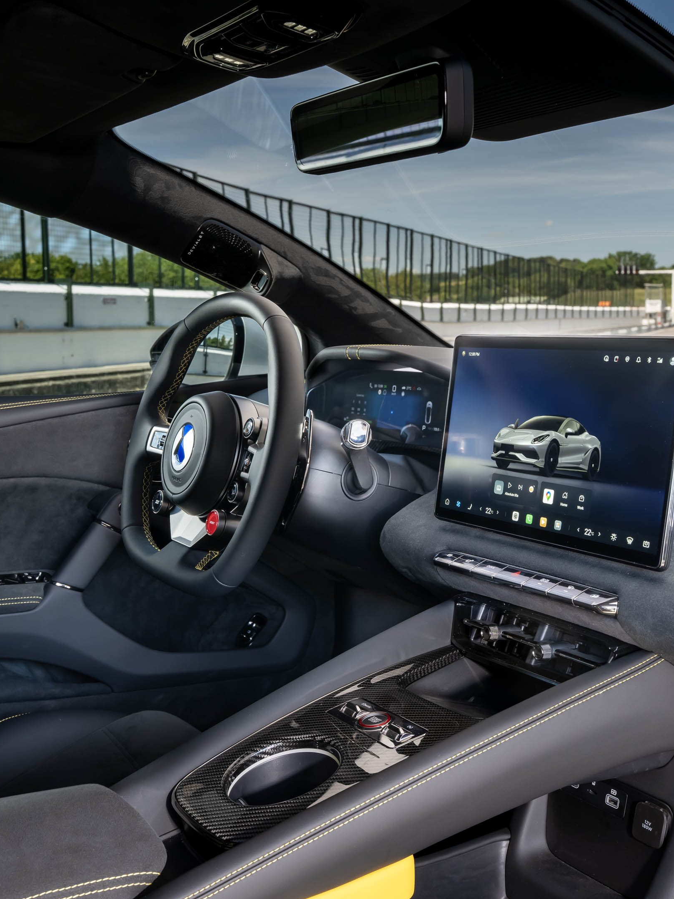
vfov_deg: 44.1
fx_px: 1109
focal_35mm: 43
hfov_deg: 33.8
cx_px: 312
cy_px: 451
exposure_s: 1/30
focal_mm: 29.5
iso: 250
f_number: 8
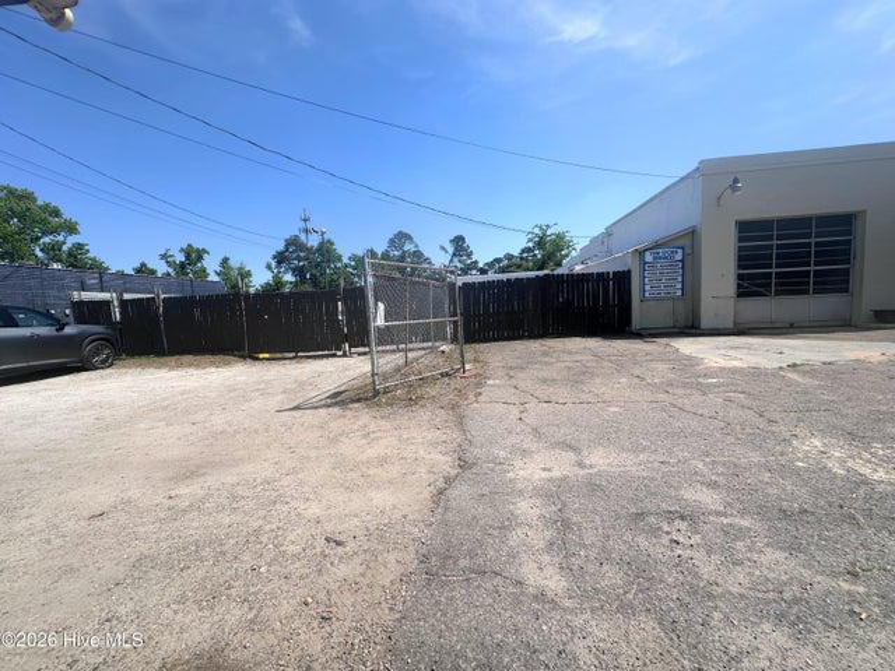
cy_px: 336
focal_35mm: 14
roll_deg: +2.0
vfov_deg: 85.7
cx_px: 448
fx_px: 362
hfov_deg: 102.1
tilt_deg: -4.6
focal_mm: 2.22
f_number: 2.2
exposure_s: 1/2564
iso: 50
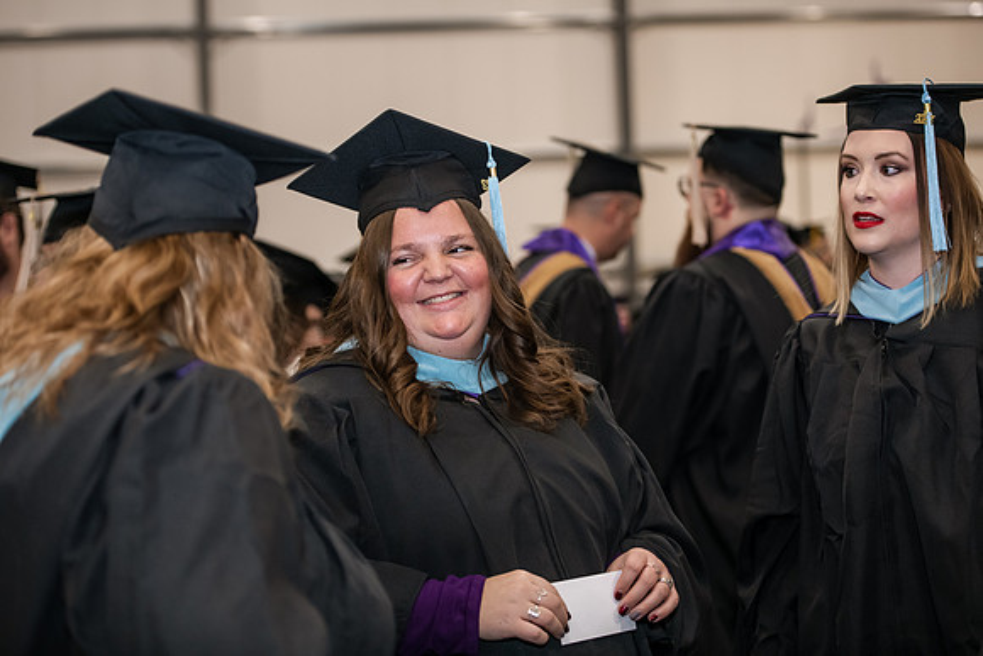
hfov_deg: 26.0
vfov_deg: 17.5
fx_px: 2130
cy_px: 328
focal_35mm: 78
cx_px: 492
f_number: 3.2
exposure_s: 1/200
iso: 2000
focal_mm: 78
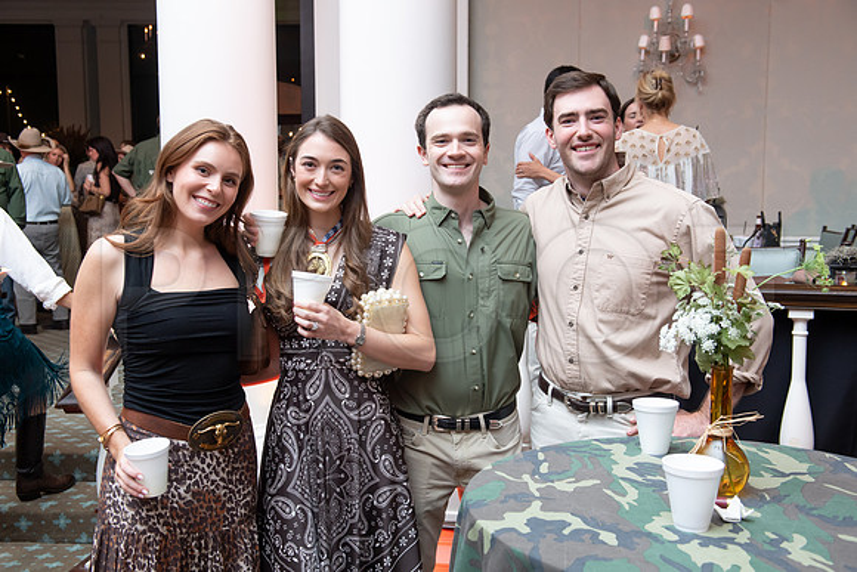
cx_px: 428
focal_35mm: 38
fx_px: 905
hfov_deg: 50.7
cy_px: 286
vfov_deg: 35.1
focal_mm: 38
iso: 3200
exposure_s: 1/100
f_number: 6.3
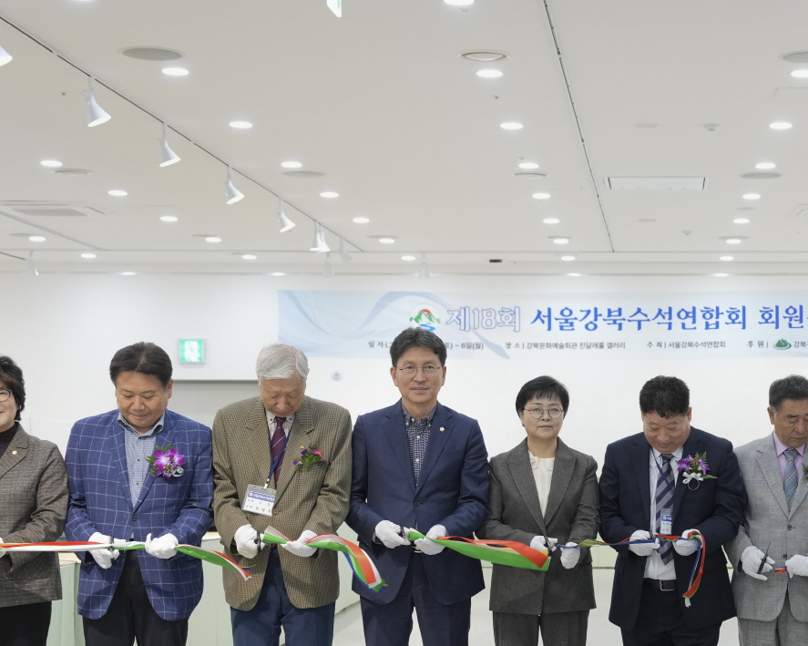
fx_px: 1912
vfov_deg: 19.1
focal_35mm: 80
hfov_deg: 23.5
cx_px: 655
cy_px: 425
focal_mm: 42
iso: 1250
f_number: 4
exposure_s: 1/160
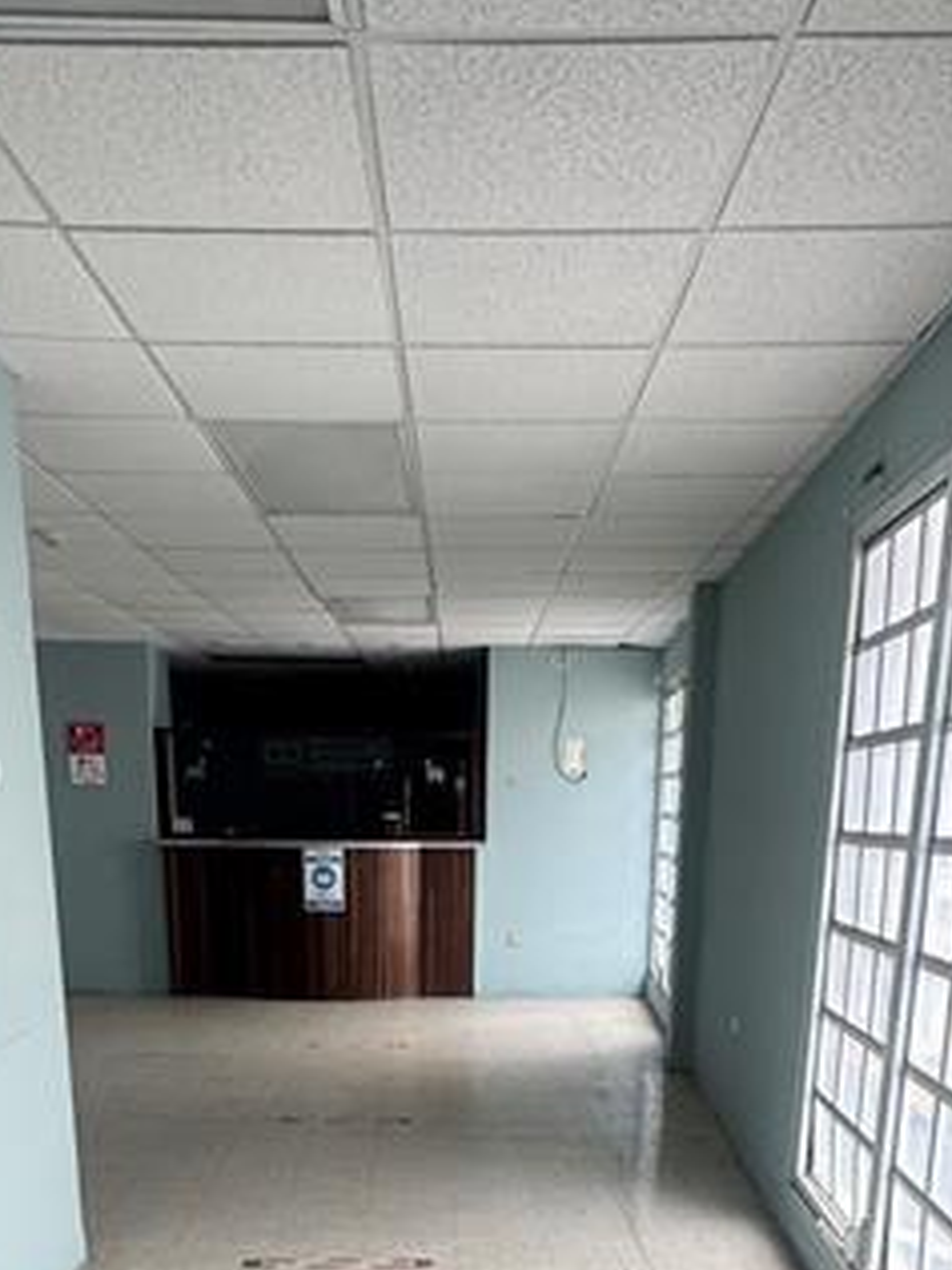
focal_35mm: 34
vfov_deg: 47.6
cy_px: 1178
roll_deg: -2.3
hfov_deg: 41.8
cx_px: 458
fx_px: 1247
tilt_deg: -15.9
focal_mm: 2.22
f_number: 2.2
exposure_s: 1/99
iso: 64
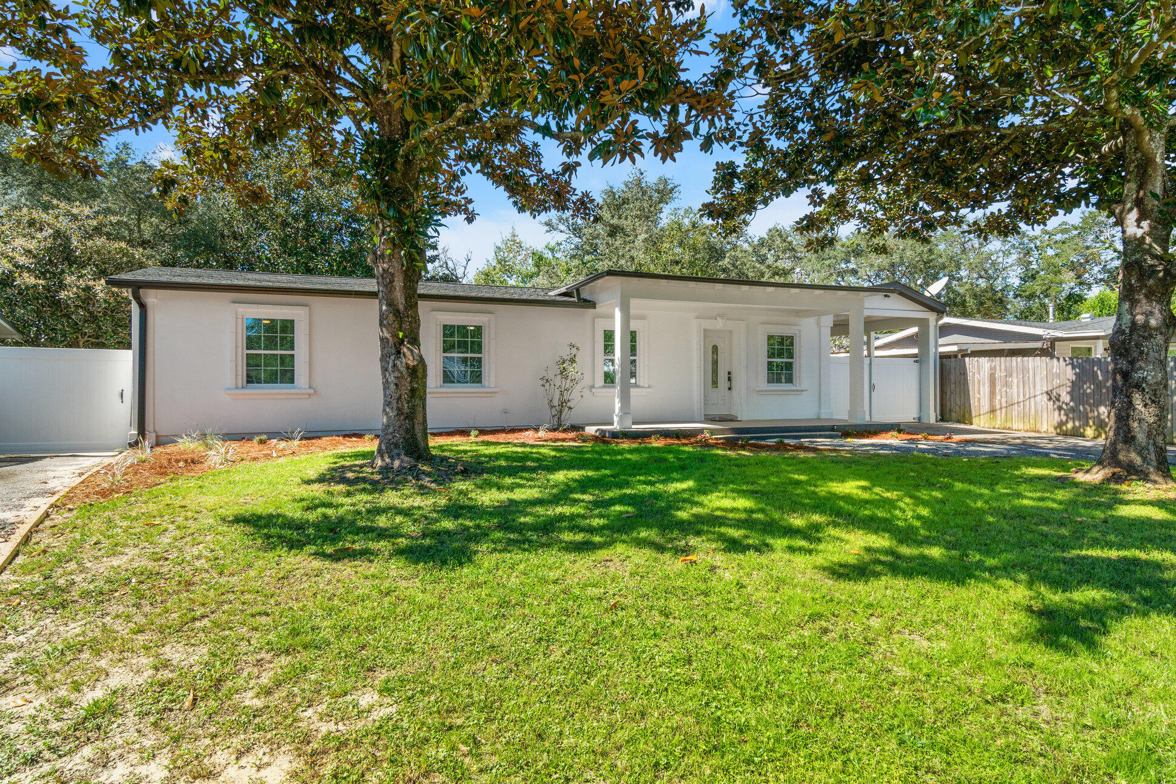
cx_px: 596
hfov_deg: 86.9
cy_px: 372
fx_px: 621
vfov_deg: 64.5
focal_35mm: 19
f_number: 8
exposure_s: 1/60
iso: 100
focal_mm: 12
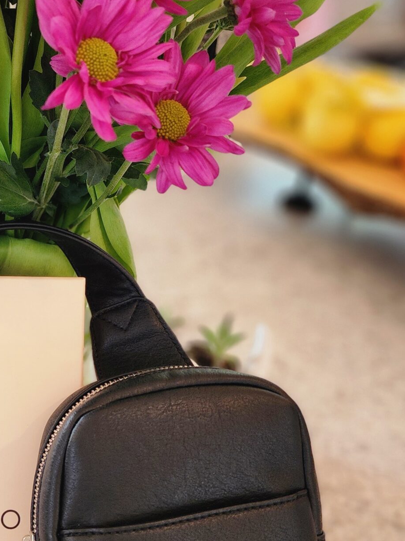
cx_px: 18
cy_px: 343
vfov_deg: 39.4
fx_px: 749
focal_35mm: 48
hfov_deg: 28.7
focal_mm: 6.4
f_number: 1.8
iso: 160
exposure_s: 1/120
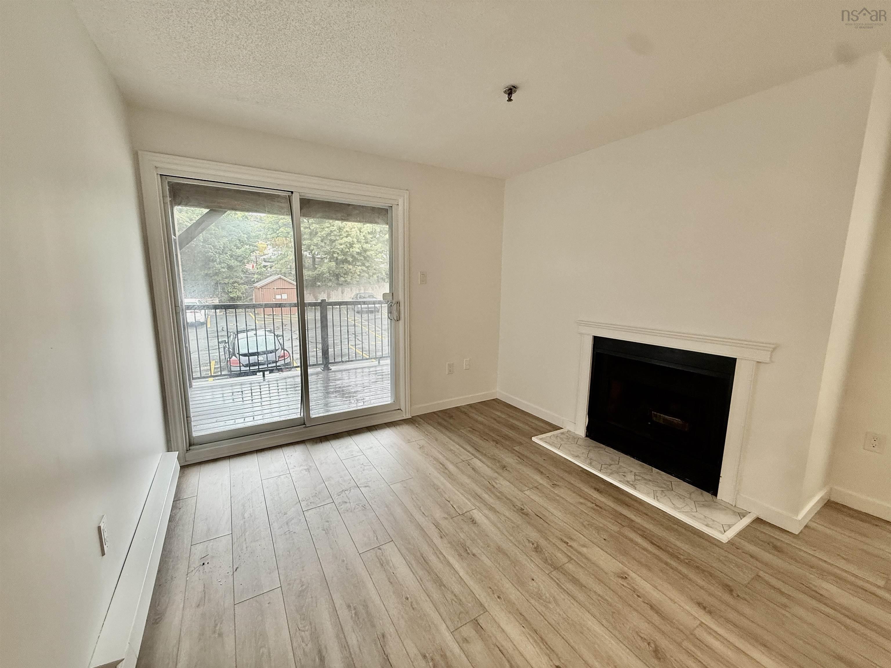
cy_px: 334
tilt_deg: -8.2
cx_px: 446
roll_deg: -1.0
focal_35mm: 14
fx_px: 360
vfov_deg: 85.7
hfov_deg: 102.1
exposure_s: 1/120
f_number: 2.2
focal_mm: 2.22
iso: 125
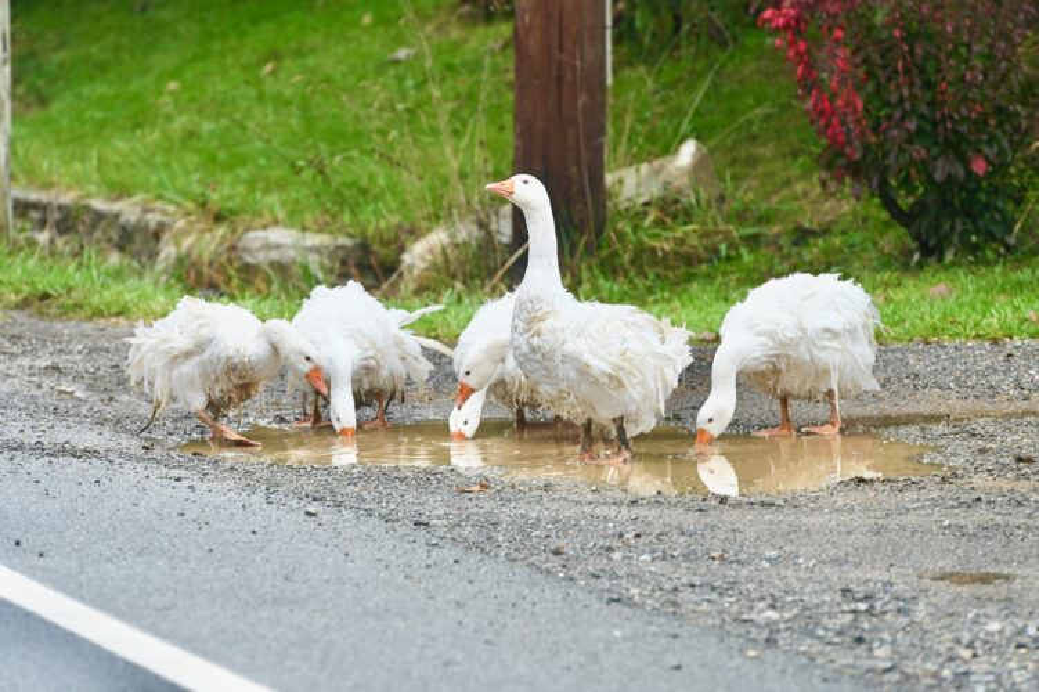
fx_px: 7789
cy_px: 346
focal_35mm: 270
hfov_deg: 7.6
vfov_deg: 5.1
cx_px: 520
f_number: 5.6
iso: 560
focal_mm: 270
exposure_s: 1/800
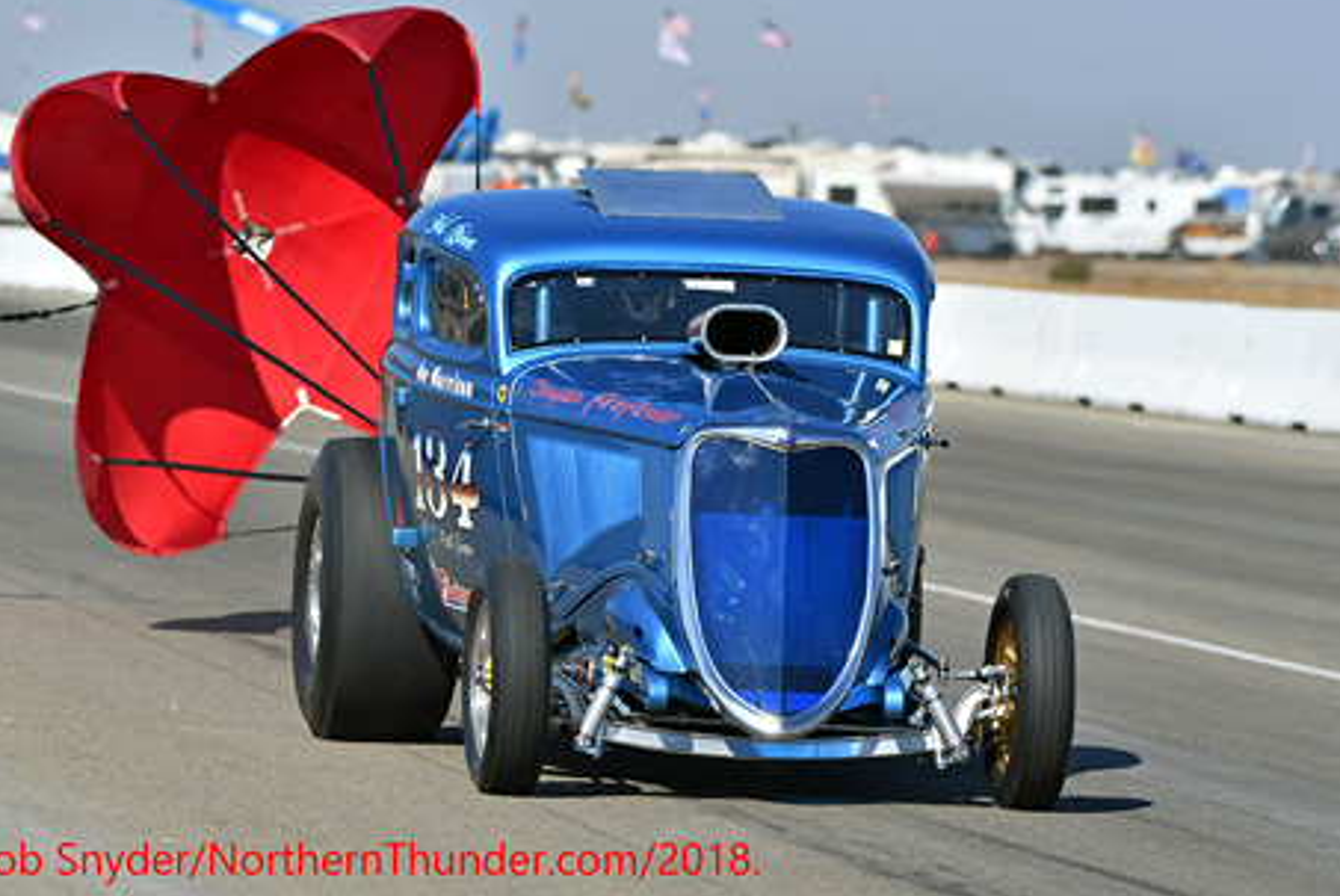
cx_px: 636
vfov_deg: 4.2
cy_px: 447
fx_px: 12332
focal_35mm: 331
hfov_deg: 6.2
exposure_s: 1/1250
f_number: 5.6
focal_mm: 200
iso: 160
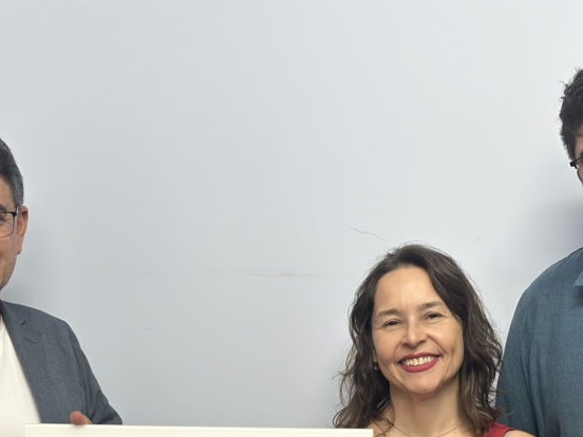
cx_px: 308
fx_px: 1499
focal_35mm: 89
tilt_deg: -4.7
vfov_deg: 16.4
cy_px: 394
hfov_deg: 22.0
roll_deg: +0.1
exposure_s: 1/60
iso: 160
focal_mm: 6.86
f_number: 1.78
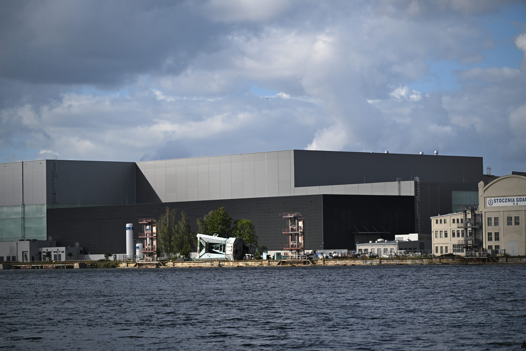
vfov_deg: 11.4
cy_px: 176
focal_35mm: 120
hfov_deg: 17.1
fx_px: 1753
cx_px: 263
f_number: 4
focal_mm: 120
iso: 400
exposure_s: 1/5000
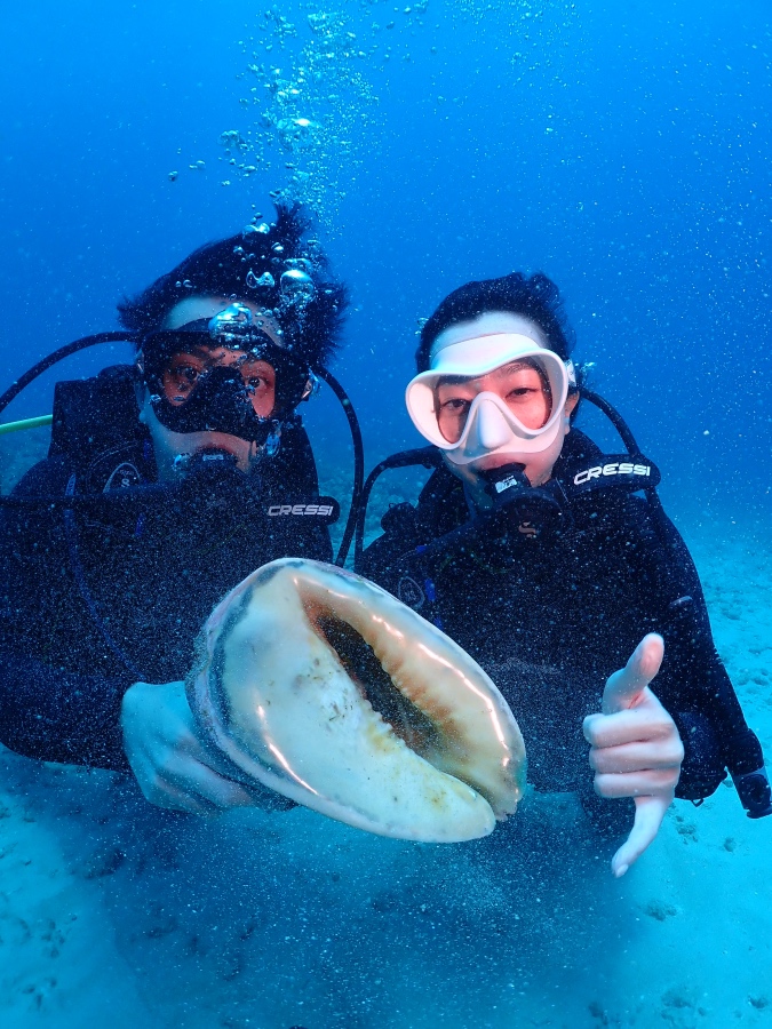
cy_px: 514
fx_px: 743
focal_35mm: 25
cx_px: 386
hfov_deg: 54.9
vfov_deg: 69.4
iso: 100
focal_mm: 4.5
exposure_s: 1/500
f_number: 2.8
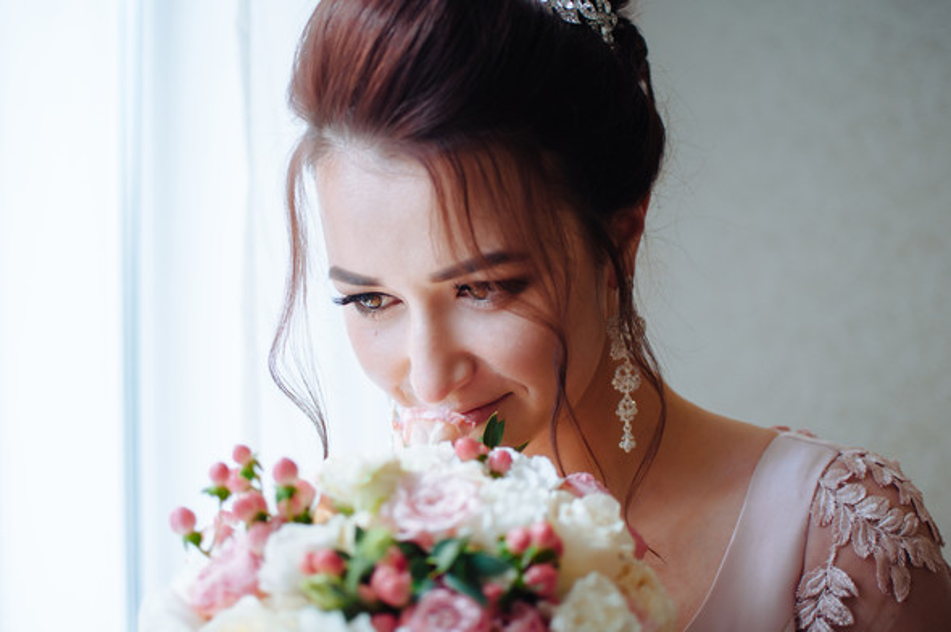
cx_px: 476
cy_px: 316
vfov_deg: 25.7
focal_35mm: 52
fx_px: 1385
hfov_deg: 37.9
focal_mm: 35
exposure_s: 1/640
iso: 250
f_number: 1.8
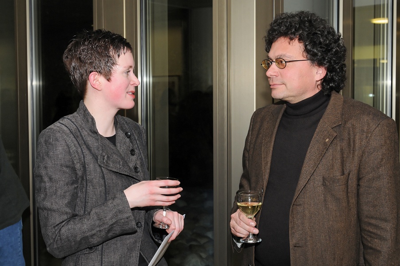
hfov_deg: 35.1
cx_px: 200
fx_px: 633
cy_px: 133
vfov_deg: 23.7
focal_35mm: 57
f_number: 5.6
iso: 400
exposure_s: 1/60
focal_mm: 38
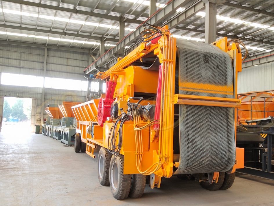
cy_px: 110
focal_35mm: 38
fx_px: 301
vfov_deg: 37.7
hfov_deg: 48.8
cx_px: 160
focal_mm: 3.95
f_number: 1.8
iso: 132
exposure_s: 1/60
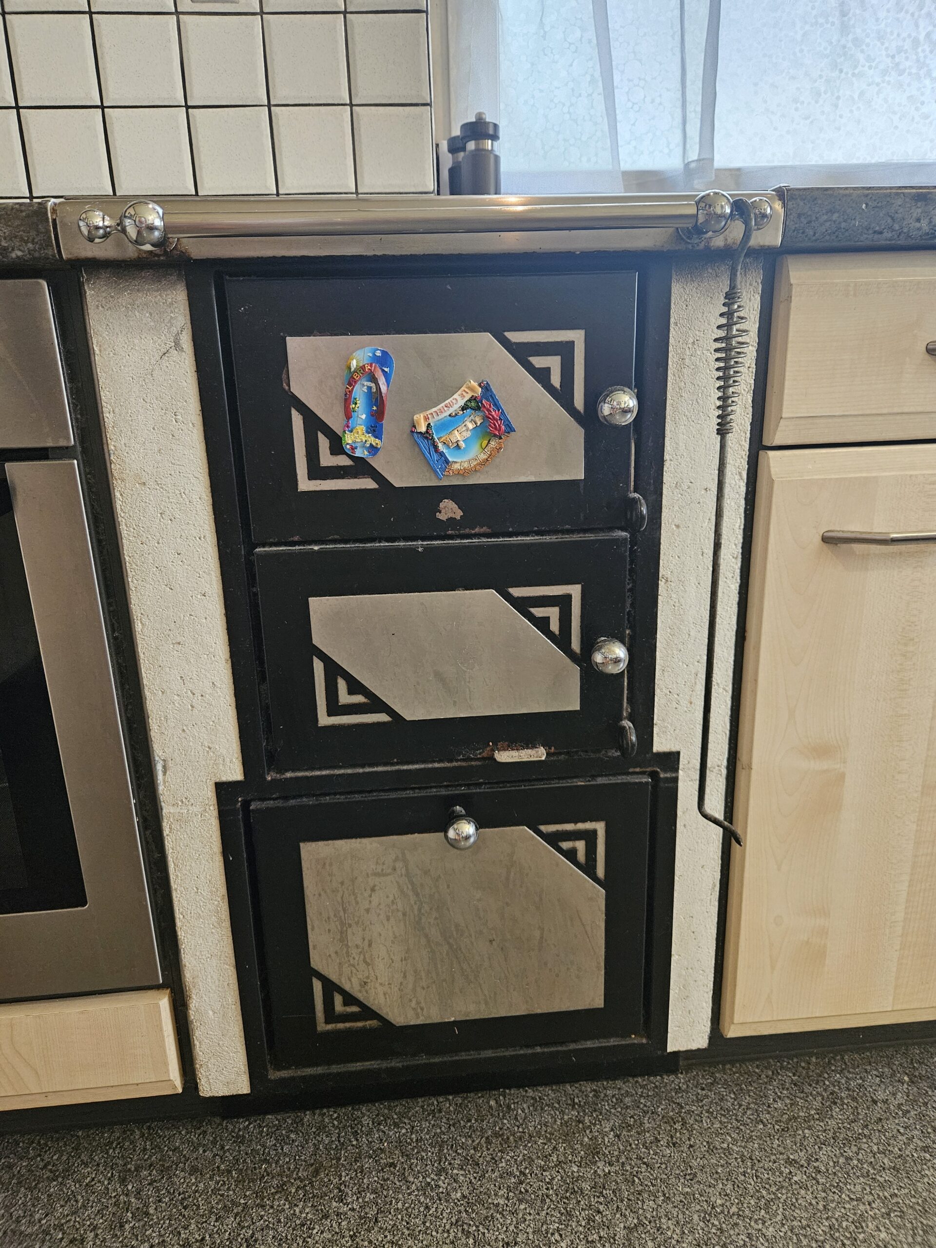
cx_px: 468
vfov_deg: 73.9
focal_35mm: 23
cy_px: 624
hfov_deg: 58.9
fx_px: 829
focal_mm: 5.4
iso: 640
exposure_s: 1/100
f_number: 1.8
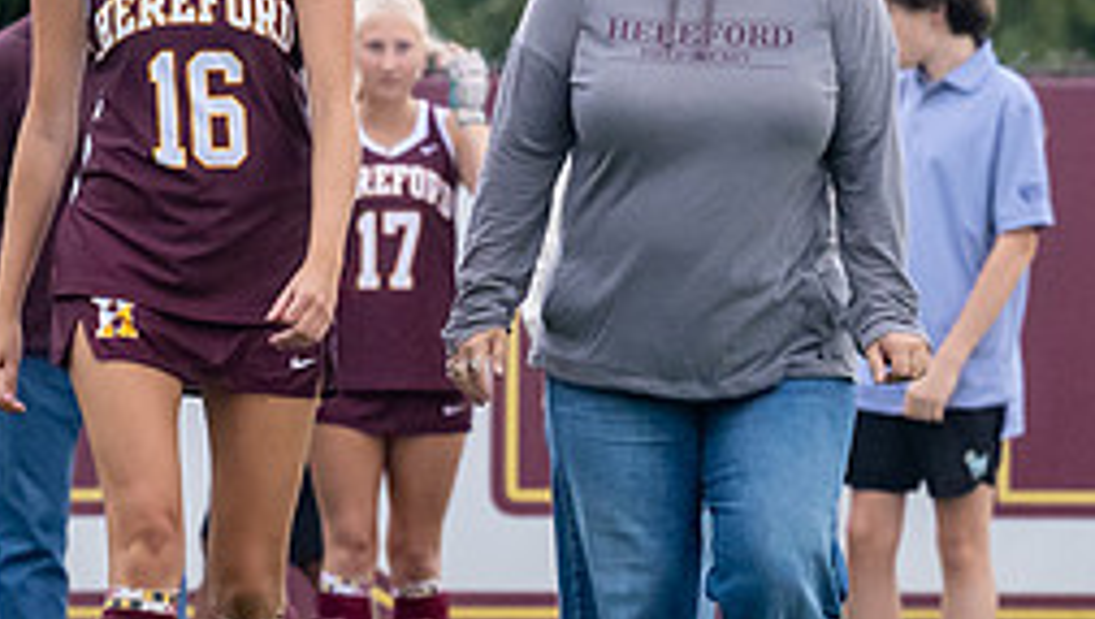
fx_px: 19592
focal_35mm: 674
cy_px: 445
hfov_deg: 3.2
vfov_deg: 1.8
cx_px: 325
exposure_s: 1/640
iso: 1100
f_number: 4.5
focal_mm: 130
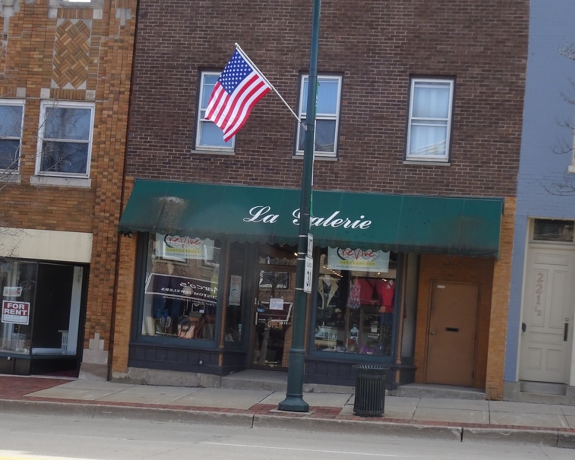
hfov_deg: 38.8
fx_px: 817
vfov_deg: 31.5
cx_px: 269
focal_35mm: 48
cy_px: 230
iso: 80
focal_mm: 7.87
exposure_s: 1/250
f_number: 4.5
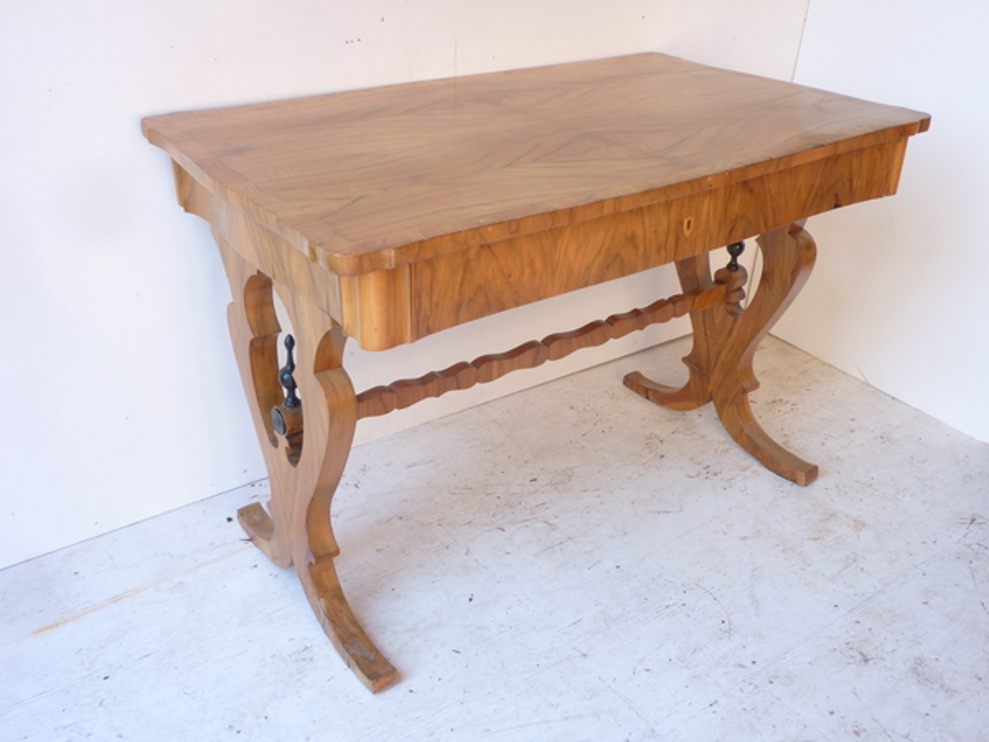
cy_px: 371
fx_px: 914
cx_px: 494
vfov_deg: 44.2
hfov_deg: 56.8
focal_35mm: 32
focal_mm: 5.3
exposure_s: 1/30
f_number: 3.5
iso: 80
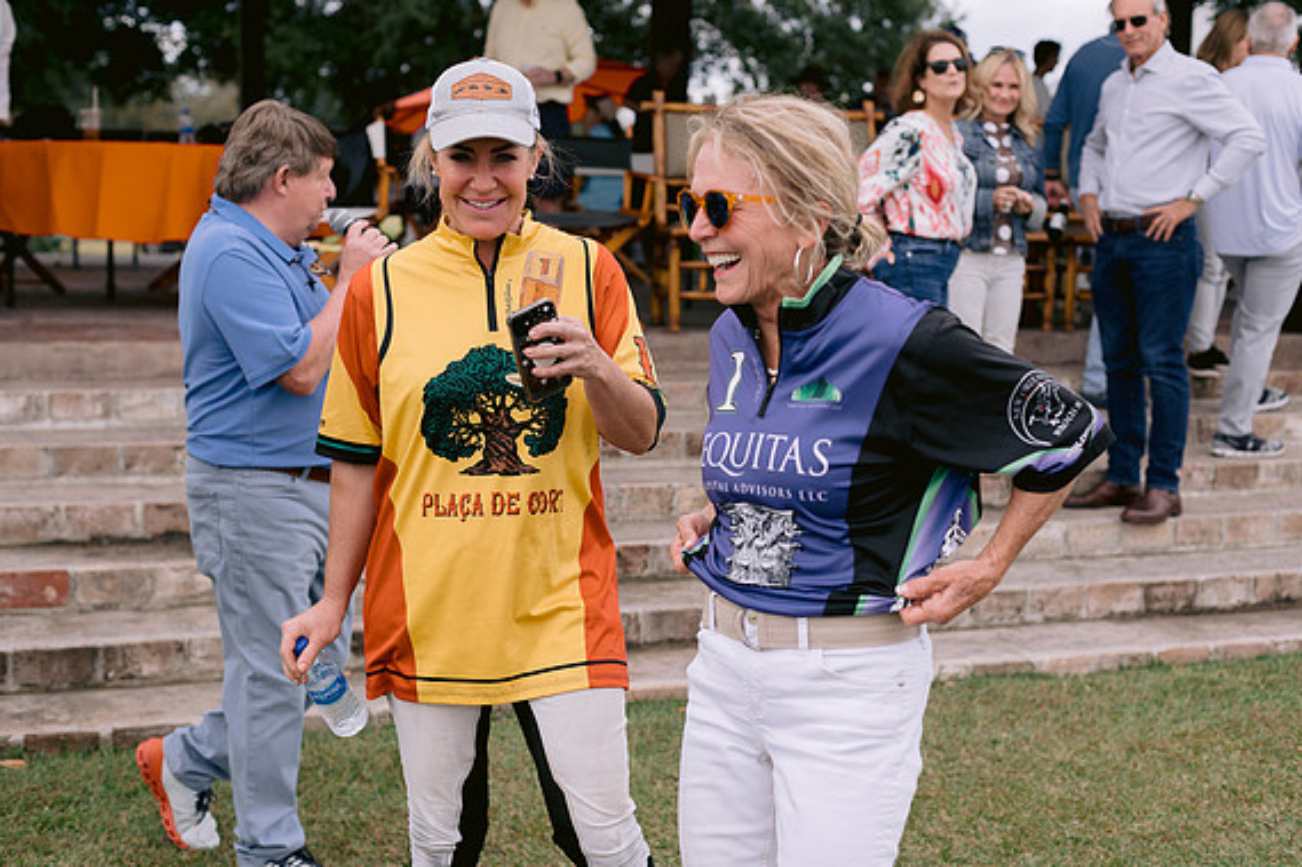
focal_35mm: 51
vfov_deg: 26.5
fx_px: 1844
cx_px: 657
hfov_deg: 38.9
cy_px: 436
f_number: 4
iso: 200
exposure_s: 1/1600
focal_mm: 50
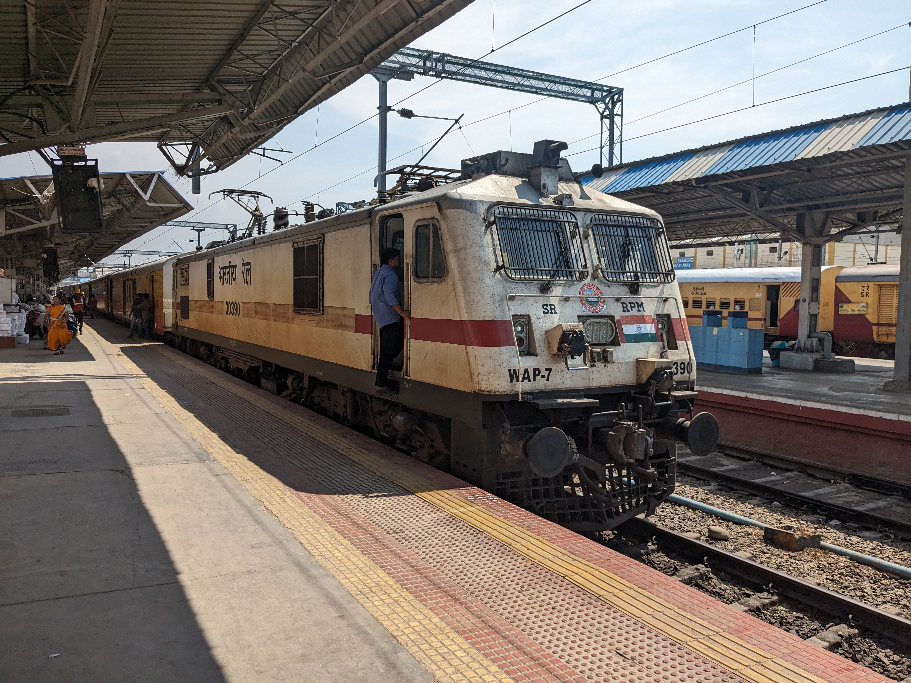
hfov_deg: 65.3
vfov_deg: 51.4
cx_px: 456
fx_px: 711
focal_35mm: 27
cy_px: 342
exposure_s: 1/4673
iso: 61
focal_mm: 4.38
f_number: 1.73
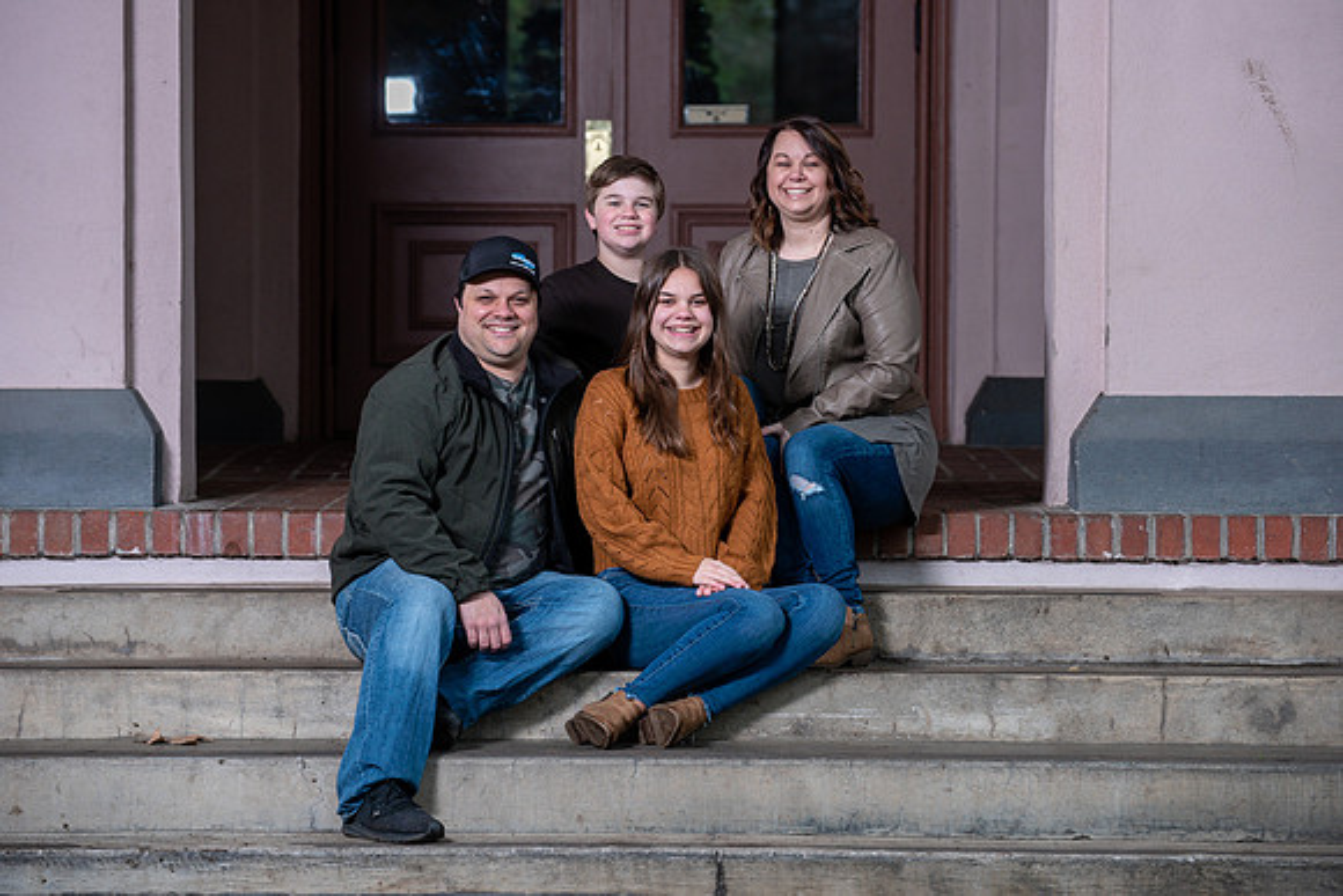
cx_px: 672
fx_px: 5044
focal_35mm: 135
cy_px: 448
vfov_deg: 10.2
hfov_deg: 15.2
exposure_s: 1/125
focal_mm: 130
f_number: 4
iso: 200
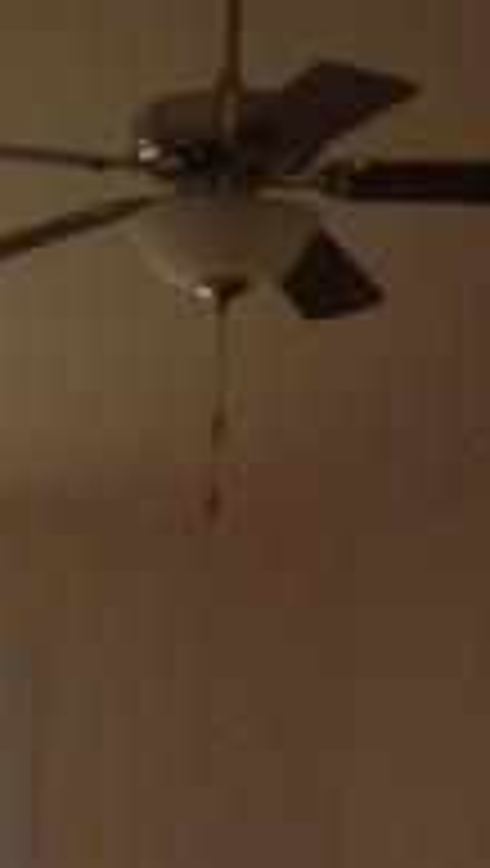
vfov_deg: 17.4
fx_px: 2740
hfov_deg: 10.0
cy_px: 967
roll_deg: -0.5
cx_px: -112
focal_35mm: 119
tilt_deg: -2.2
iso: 64
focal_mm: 4.12
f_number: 2.4
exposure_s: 1/60
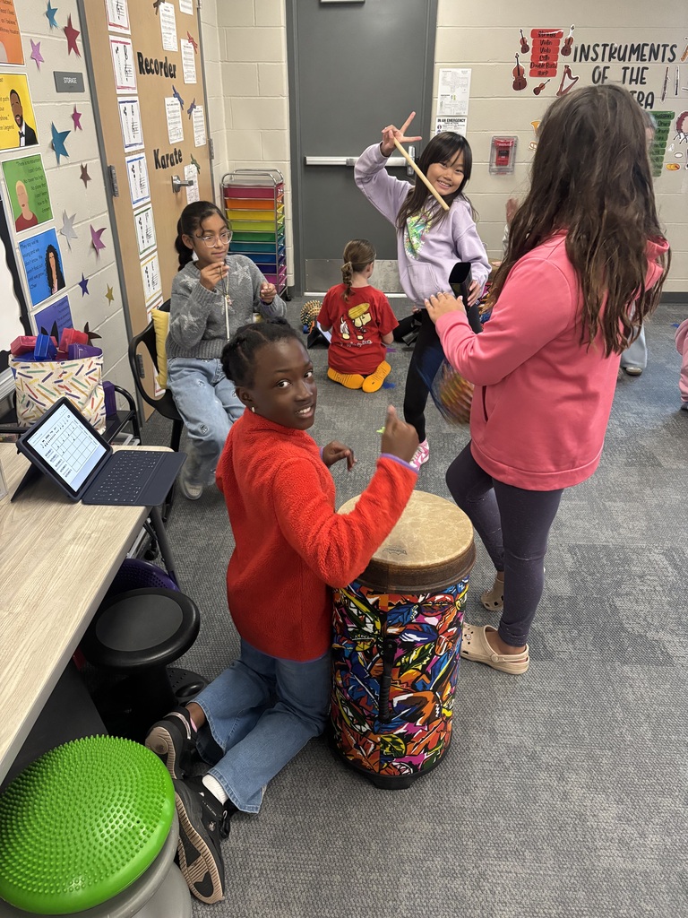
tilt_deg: -28.0
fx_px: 689
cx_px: 344
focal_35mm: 26
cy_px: 459
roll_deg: -0.2
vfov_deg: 67.3
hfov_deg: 53.1
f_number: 1.6
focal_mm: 5.96
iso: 500
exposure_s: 1/60
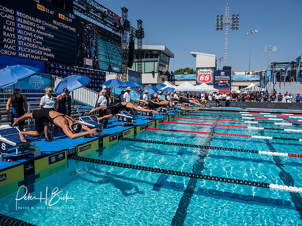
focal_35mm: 24
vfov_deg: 56.8
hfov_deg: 71.6
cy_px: 113
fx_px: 209
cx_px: 151
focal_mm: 12
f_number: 7.1
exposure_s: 1/1600
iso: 400
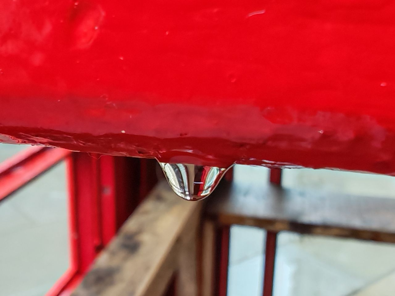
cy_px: 148
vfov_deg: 32.2
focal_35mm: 45
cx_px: 198
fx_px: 513
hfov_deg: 42.1
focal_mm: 1.82
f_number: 2
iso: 200
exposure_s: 1/33
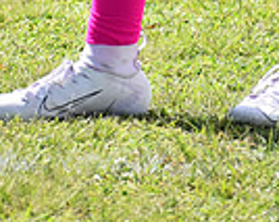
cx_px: 203
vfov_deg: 1.6
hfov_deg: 2.0
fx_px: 7806
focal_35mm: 946
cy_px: -334
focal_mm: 155
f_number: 5.6
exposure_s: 1/2000
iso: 400
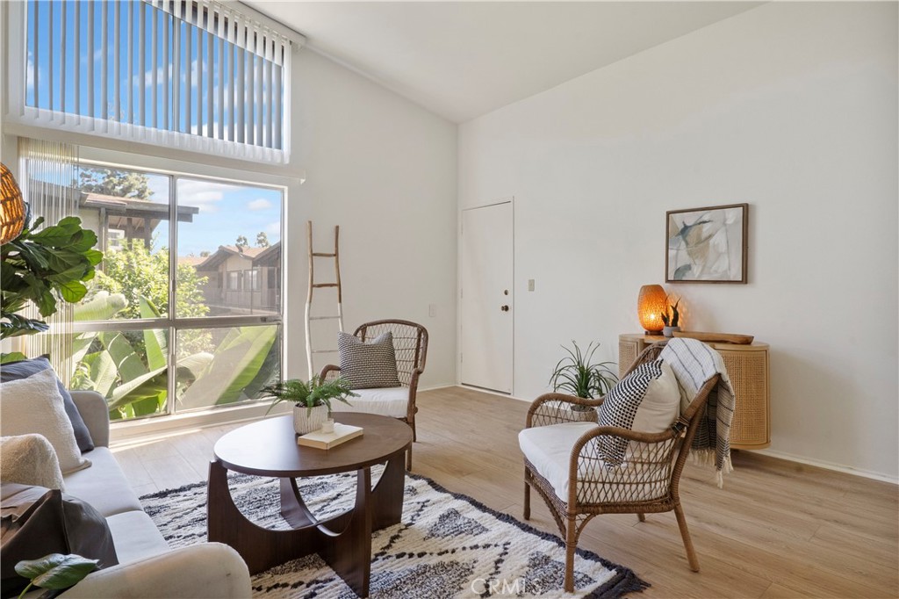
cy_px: 300
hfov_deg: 90.0
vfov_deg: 67.3
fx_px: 449
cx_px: 450
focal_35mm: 18
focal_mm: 12
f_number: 14
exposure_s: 1/13
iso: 400
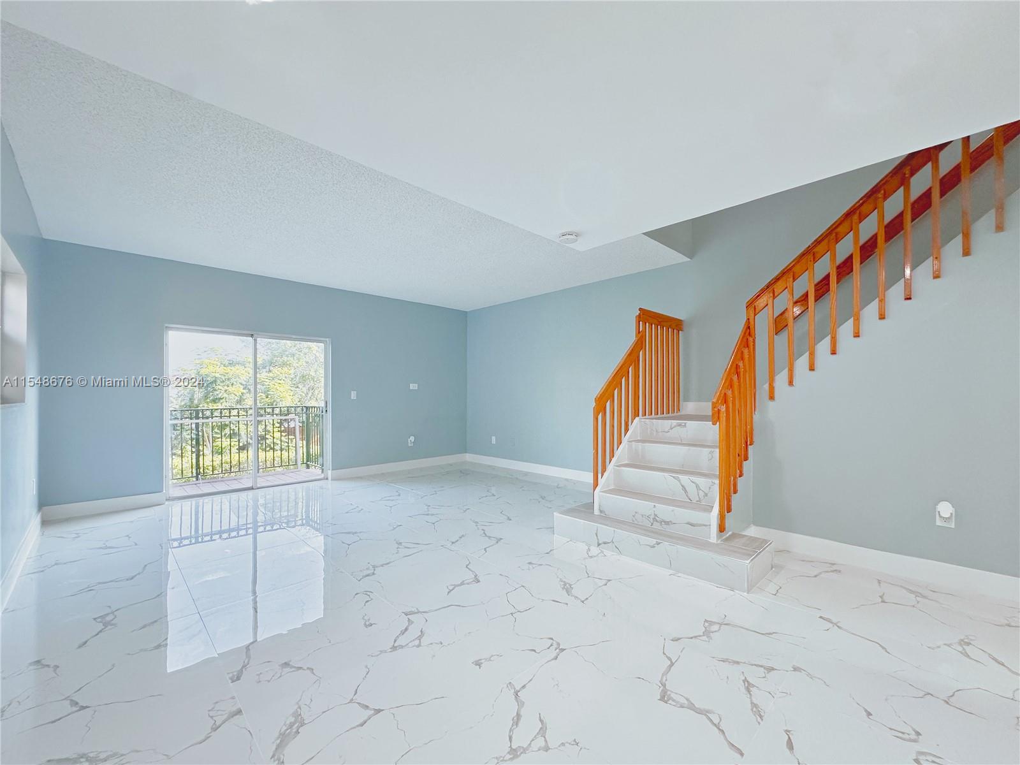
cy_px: 382
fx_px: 413
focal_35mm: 14
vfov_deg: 85.7
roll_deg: -0.6
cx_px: 510
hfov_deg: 102.1
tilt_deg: +2.0
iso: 160
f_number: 2.2
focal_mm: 2.22
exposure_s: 1/120
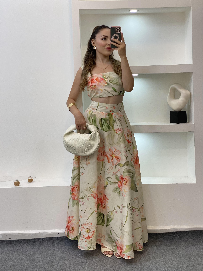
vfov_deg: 36.8
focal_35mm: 52
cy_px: 136
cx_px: 102
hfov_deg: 28.0
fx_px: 407
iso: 64
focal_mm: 6
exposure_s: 1/100
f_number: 2
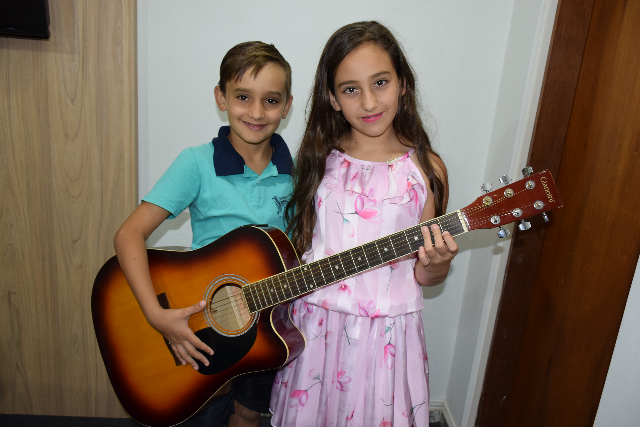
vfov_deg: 40.0
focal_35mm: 33
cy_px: 214
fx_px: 587
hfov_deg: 57.2
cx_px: 320
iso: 800
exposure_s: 1/60
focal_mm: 22
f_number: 3.8
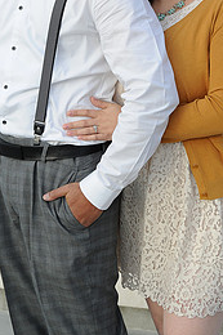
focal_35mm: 104
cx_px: 130
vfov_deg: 19.5
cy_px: 93
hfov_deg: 13.1
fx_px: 968
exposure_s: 1/200
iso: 200
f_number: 7.1
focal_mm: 60
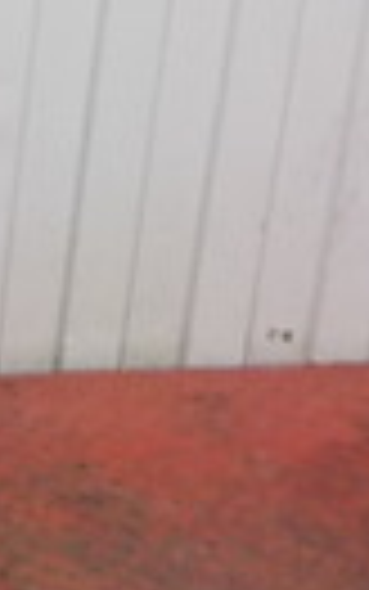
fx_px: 2491
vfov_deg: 13.5
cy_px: 248
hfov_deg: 7.3
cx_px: -814
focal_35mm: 155
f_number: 3.3
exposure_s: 1/50
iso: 125
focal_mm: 4.1
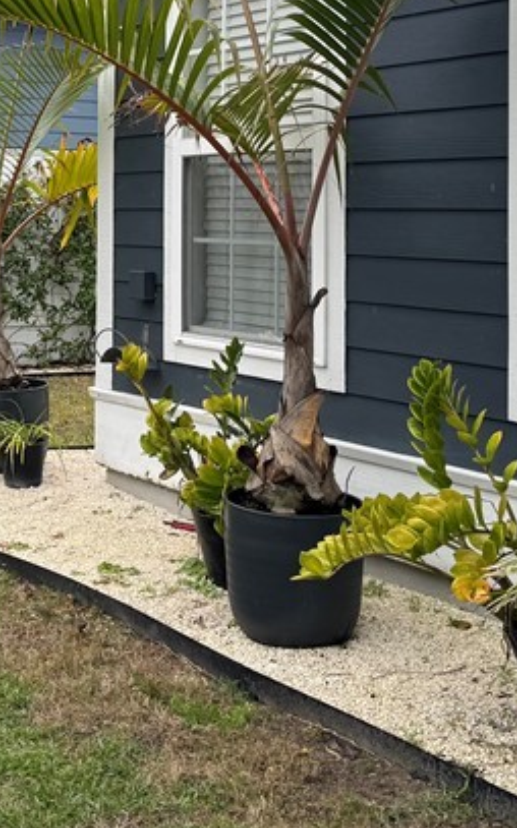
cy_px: 183
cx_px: 8
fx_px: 1444
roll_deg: -0.7
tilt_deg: +0.2
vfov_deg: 31.3
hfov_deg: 19.7
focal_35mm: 64
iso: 80
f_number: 1.78
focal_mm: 6.76
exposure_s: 1/765
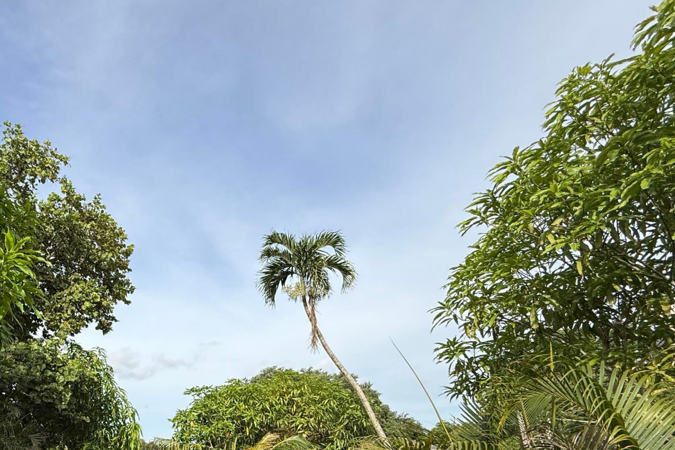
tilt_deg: +15.2
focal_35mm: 23
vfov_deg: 52.5
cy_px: 341
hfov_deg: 70.2
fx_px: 431
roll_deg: +0.0
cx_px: 157
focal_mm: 2.22
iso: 50
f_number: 2.2
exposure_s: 1/1848
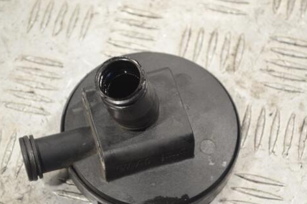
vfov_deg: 13.1
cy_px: 128
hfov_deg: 19.5
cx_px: 136
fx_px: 892
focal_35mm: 105
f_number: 5.6
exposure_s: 1/30
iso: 320
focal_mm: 55
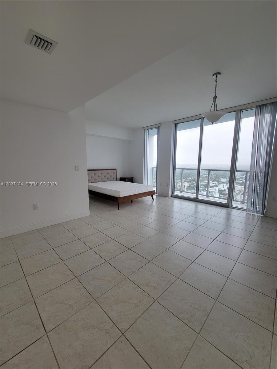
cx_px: 138
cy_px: 184
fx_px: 139
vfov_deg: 106.2
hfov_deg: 89.9
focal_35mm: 13
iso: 50
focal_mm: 2.2
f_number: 2.2
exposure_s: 1/59
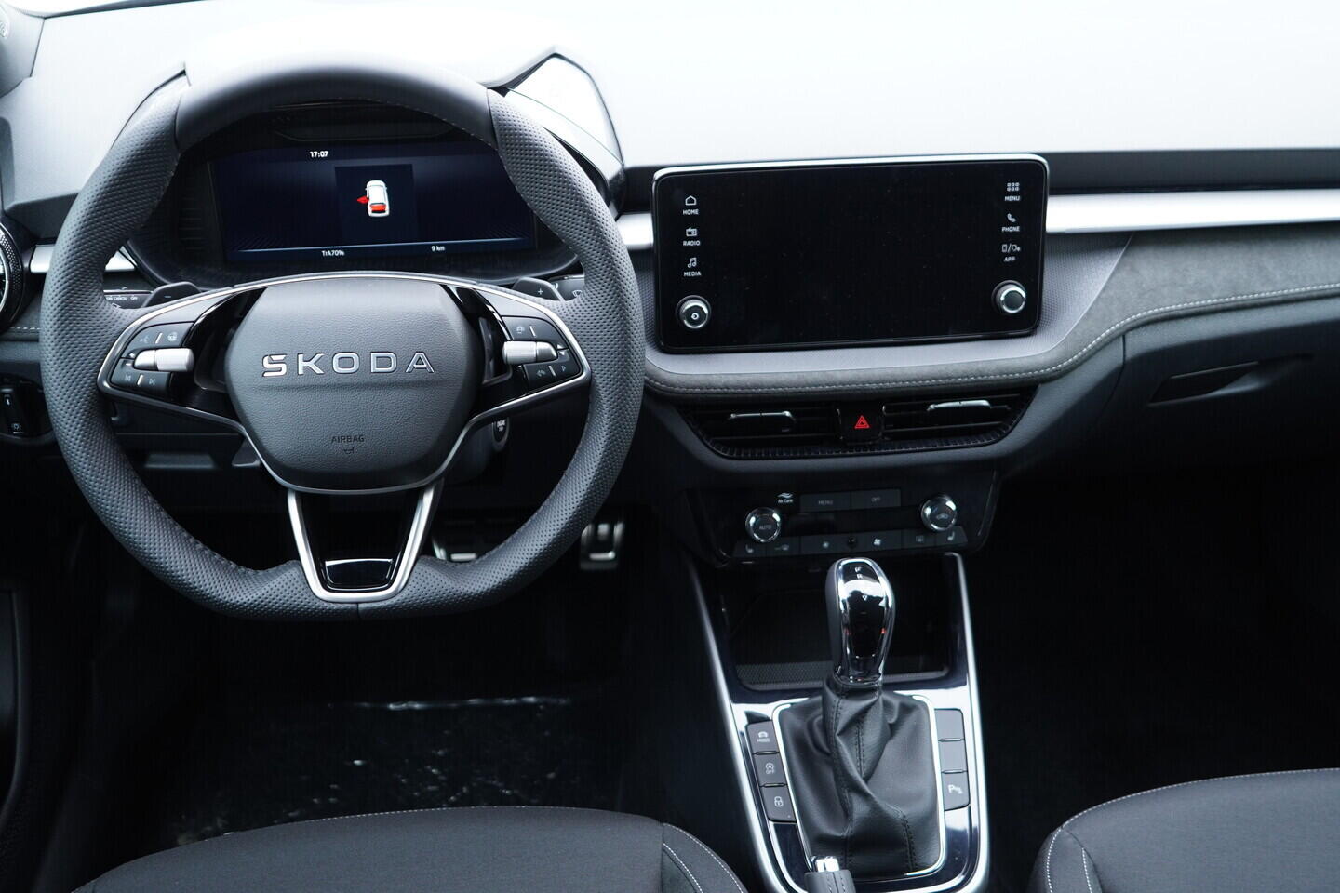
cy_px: 446
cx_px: 670
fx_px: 1340
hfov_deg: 53.1
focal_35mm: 36
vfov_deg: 36.9
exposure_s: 1/40
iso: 640
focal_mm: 24
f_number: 2.8
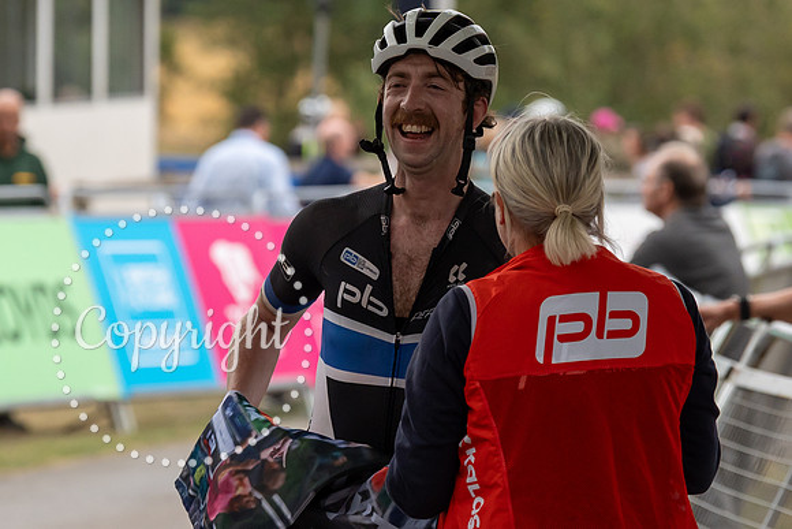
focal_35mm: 297
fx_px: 6543
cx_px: 414
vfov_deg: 4.6
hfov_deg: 6.9
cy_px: 162
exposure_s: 1/1000
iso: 1000
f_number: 3.5
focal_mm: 122
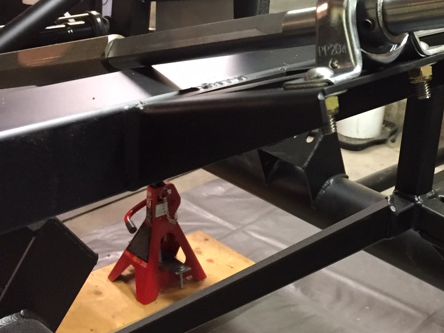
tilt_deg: -14.6
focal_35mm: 58
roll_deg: -4.8
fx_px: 744
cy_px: 65
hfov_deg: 32.4
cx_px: 348
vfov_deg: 24.8
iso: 250
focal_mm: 4.15
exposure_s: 1/30
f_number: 2.2
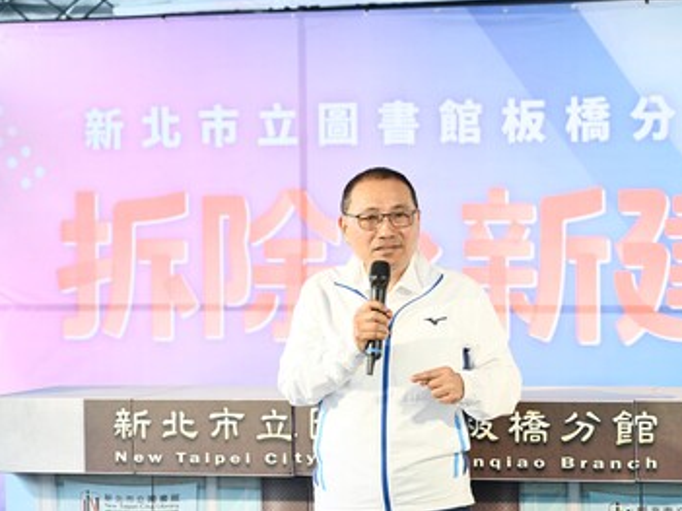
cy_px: 254
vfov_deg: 16.4
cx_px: 385
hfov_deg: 21.8
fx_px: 1773
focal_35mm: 90
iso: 1250
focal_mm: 82
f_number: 4
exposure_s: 1/200
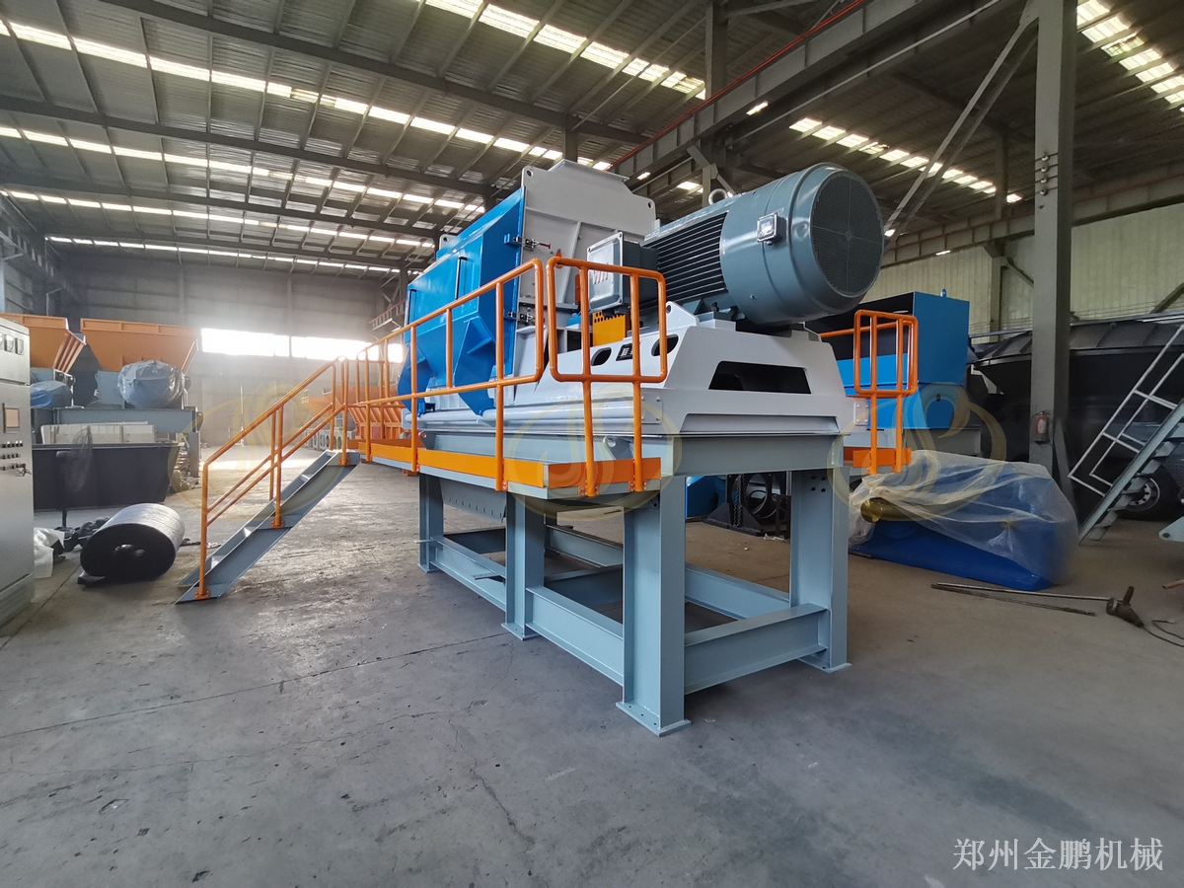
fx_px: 581
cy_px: 444
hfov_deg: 91.0
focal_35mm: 17
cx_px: 592
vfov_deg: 74.7
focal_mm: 1.78
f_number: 2.4
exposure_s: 1/50
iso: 200
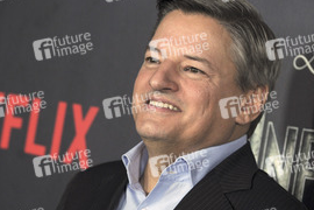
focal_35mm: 267
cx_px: 148
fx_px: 2329
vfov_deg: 5.1
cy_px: 134
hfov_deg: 7.7
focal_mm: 160
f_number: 4
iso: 1600
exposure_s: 1/500
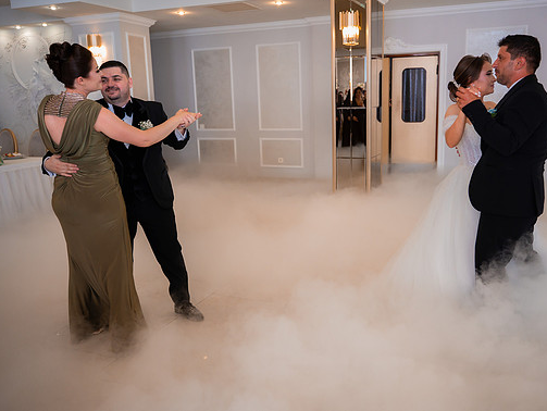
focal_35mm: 31
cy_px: 202
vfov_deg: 45.5
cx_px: 302
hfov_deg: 58.2
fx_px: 490
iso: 2500
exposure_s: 1/320
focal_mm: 28
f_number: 2.8
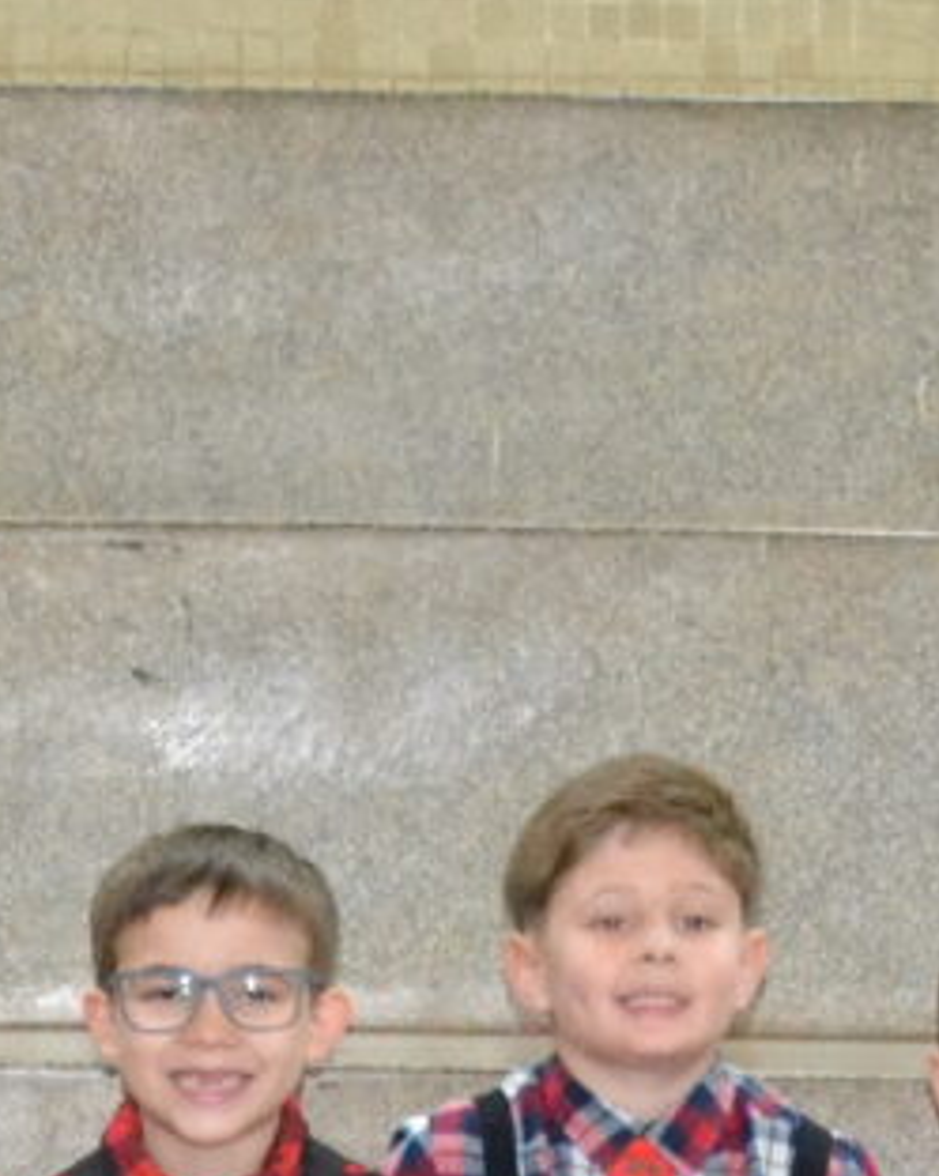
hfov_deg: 7.4
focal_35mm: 208
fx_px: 7236
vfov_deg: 9.0
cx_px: 705
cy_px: 1979
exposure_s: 1/60
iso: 2500
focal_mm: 24
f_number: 3.8
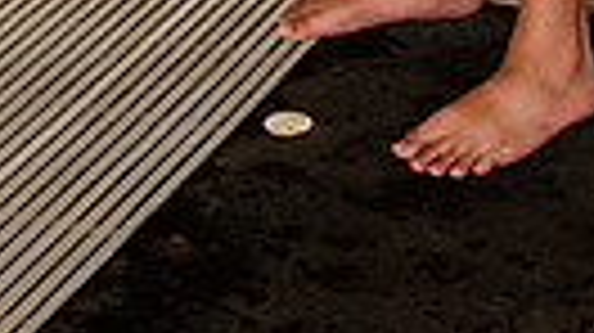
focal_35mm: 172
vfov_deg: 6.5
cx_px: 436
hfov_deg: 12.5
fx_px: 2707
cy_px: -648
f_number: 5
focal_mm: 48
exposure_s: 1/200
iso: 800
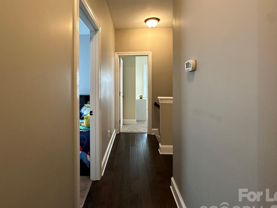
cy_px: 84
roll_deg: +0.2
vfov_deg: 68.0
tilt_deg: +0.0
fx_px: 152
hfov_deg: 84.3
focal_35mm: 19
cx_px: 121
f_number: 2.2
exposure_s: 1/60
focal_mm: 2.22
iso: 400
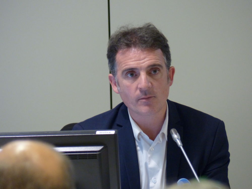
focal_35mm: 596
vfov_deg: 2.5
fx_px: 4339
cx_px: 126
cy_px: 94
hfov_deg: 3.3
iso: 400
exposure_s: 1/40
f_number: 2.8
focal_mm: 107.3
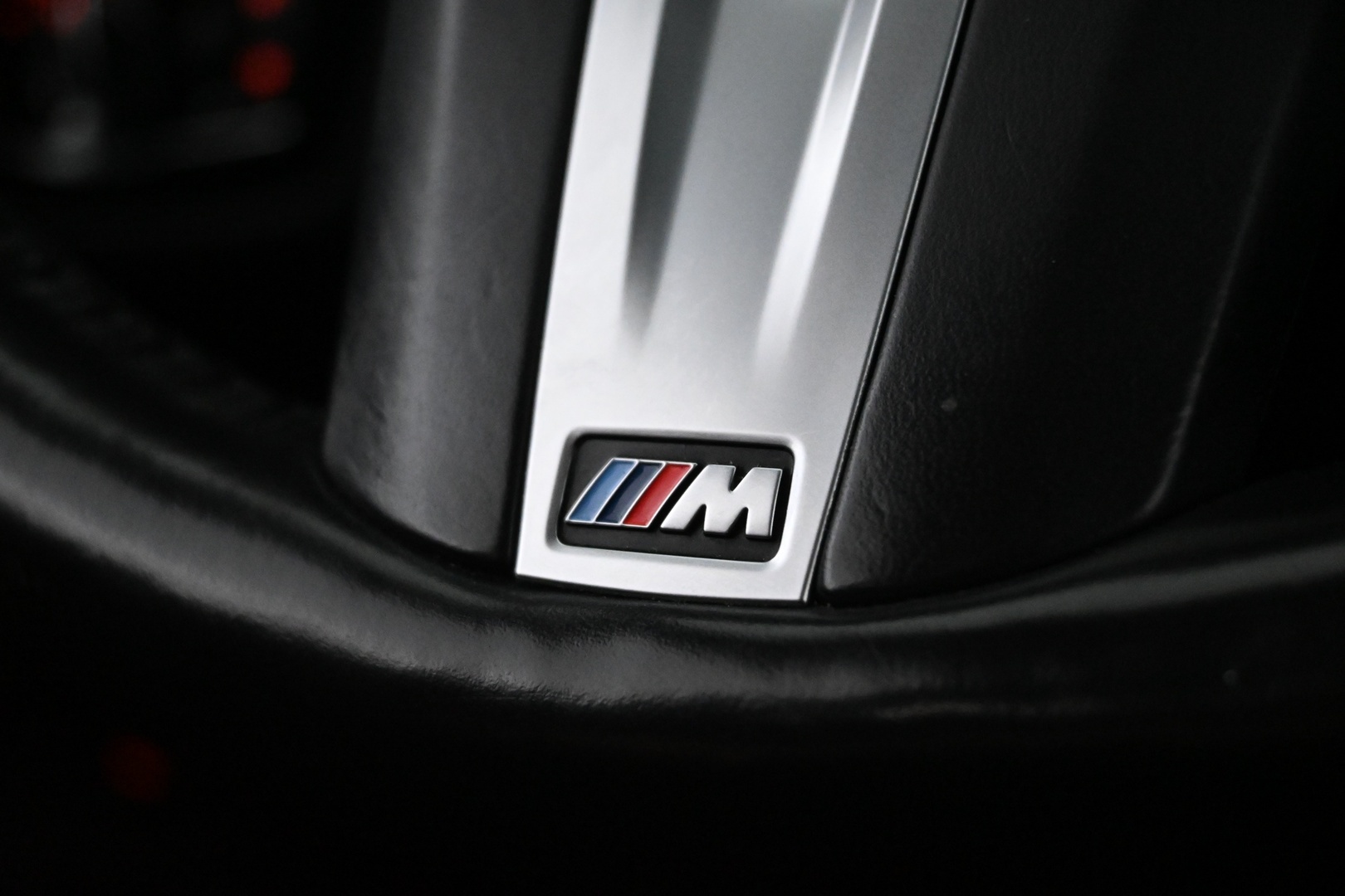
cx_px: 672
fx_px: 1821
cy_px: 448
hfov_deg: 40.5
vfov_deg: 27.7
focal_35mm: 49
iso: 6400
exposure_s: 1/60
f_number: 5
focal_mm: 32.5
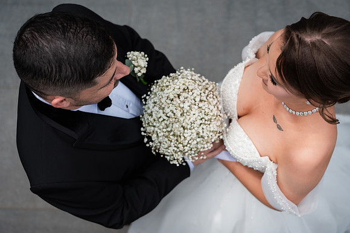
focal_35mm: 48
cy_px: 116
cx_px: 175
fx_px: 466
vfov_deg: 28.0
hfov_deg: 41.1
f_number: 3.5
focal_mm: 48
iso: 200
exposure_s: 1/800
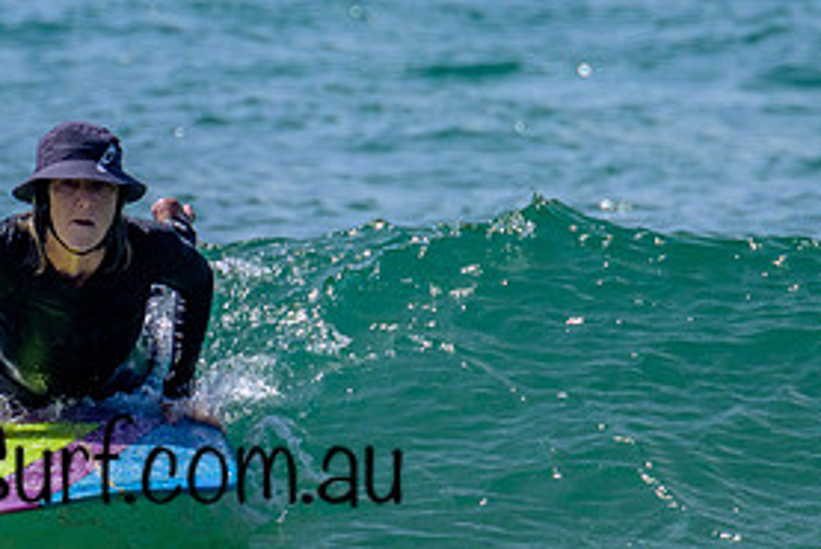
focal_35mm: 2049
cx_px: 281
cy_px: 373
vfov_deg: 0.7
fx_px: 46751
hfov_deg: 1.0
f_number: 11
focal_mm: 800
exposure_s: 1/2000
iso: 1000
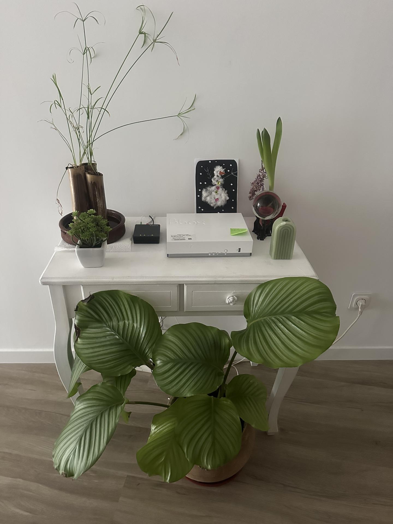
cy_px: 262
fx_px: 363
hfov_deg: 56.8
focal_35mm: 24
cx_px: 196
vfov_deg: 71.6
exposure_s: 1/40
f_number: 1.78
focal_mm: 6.86
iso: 1000
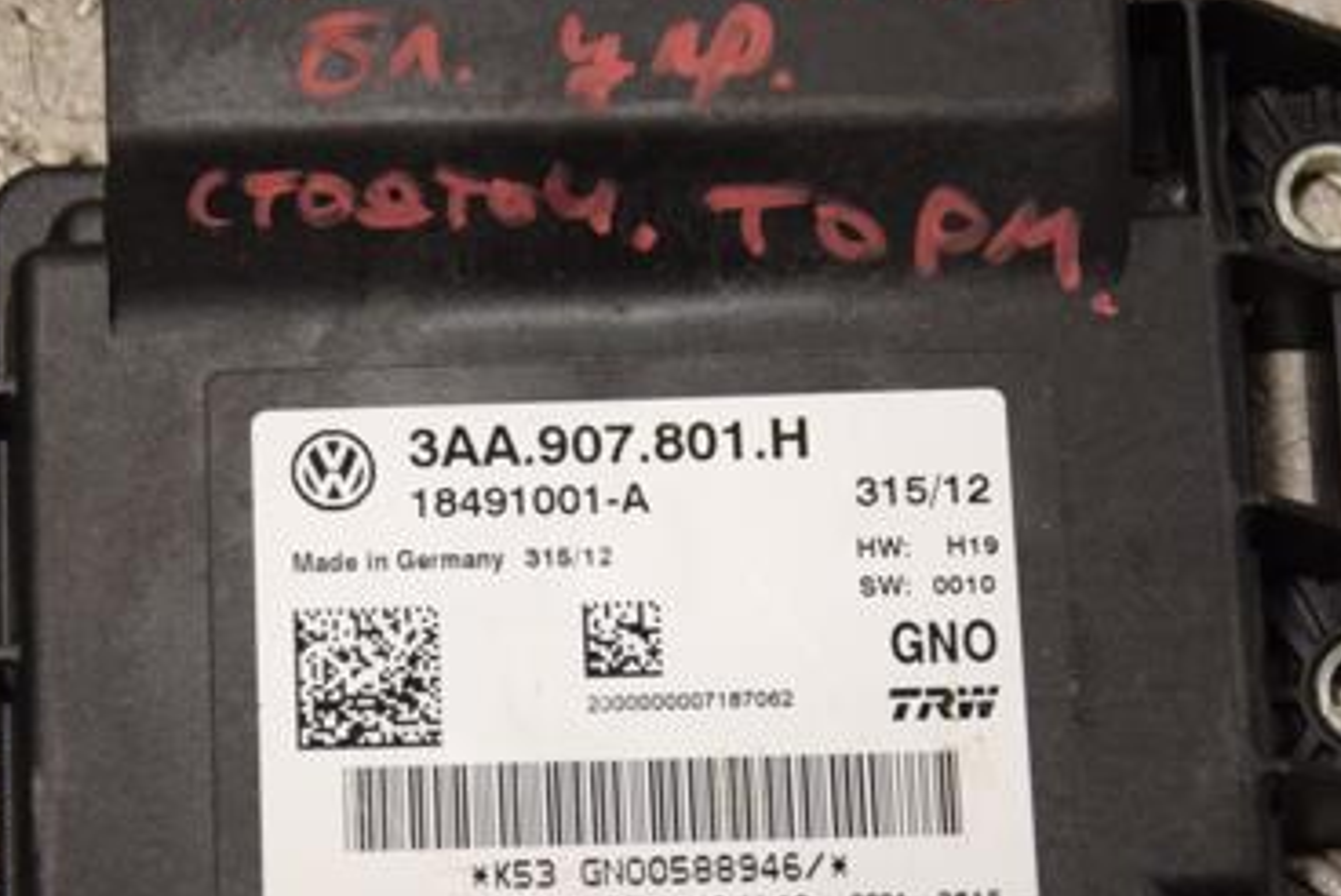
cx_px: 638
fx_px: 6375
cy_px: 470
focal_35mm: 171
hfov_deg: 12.0
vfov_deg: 8.0
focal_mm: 70
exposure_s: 1/500
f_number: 5.3
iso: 800
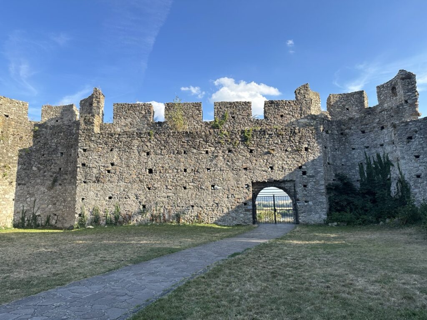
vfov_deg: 56.8
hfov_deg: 71.6
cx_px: 214
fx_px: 296
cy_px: 160
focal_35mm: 24
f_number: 1.78
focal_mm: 6.86
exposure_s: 1/1517
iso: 80
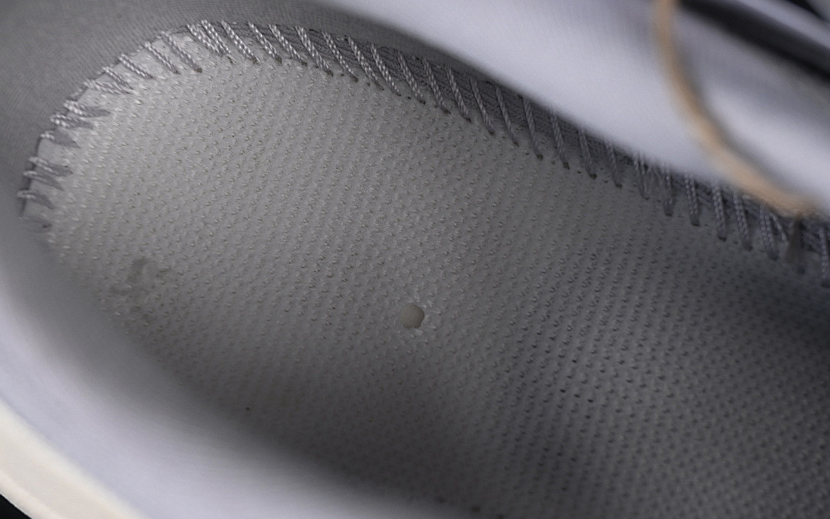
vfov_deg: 16.9
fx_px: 1742
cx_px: 417
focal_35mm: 77
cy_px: 272
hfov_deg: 26.8
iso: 160
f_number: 7.1
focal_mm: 50
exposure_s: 1/80
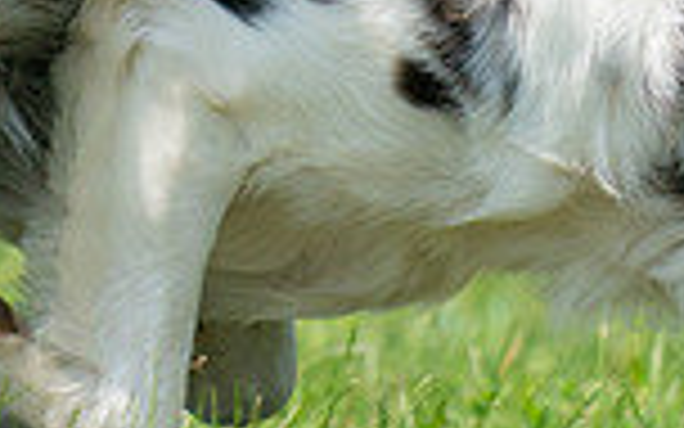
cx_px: 778
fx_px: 41421
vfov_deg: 0.6
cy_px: -160
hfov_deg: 0.9
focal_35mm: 2222
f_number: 6.3
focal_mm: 571
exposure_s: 1/4000
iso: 800
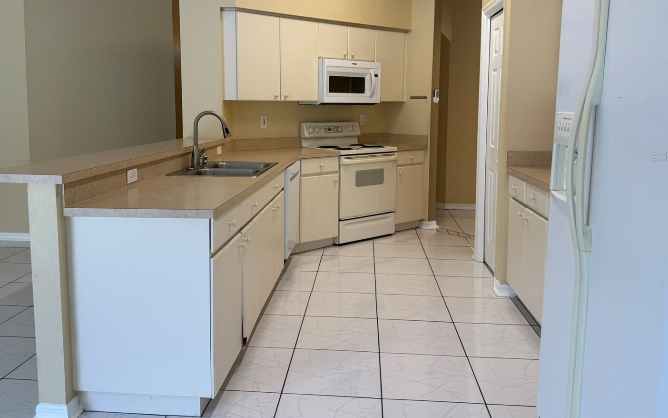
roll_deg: -0.1
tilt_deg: -4.3
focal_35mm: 29
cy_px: 156
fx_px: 528
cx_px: 316
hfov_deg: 64.6
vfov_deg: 42.8
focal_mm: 6.76
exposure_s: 1/120
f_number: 1.78
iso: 125
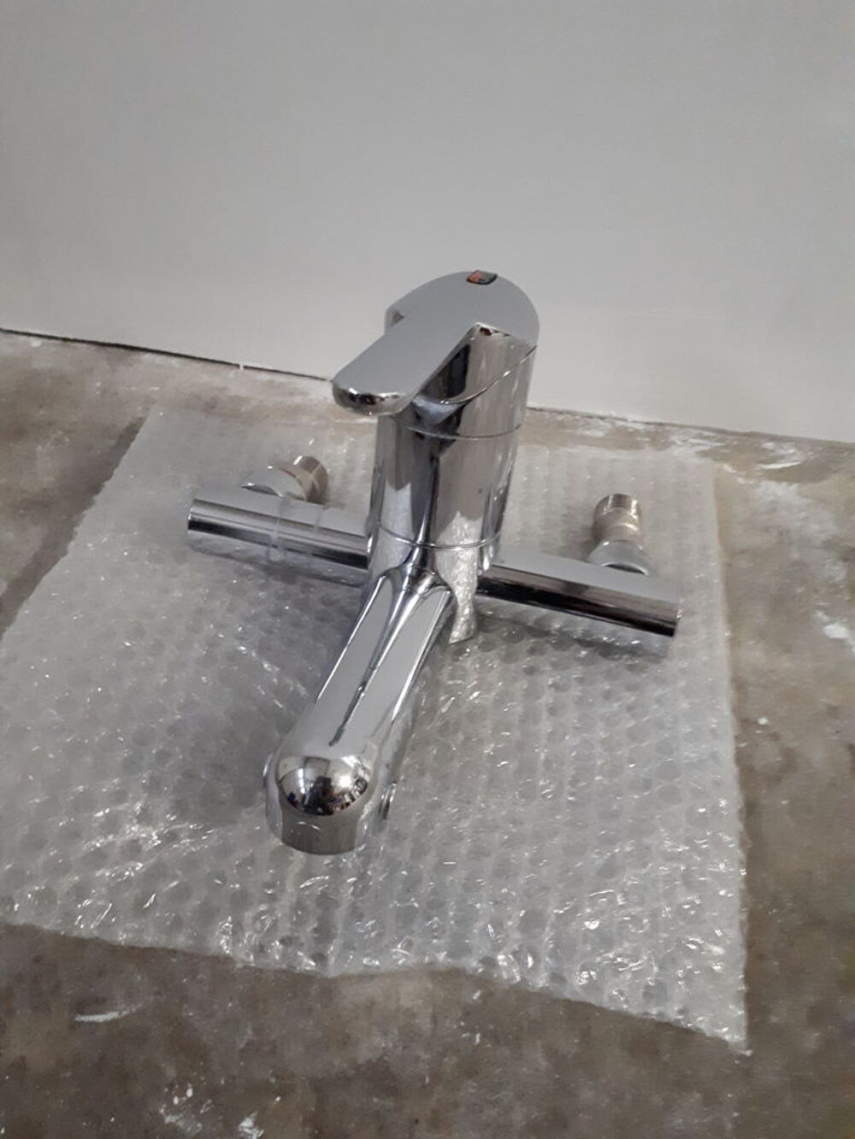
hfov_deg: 51.4
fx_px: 889
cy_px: 570
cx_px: 428
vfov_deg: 65.3
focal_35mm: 27
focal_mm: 3.6
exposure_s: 1/17
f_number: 1.9
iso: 800
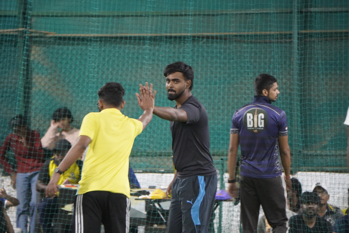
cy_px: 116
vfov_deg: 4.4
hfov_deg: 6.5
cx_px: 174
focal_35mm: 315
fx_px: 3055
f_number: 6.3
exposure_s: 1/60
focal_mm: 210
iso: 6400
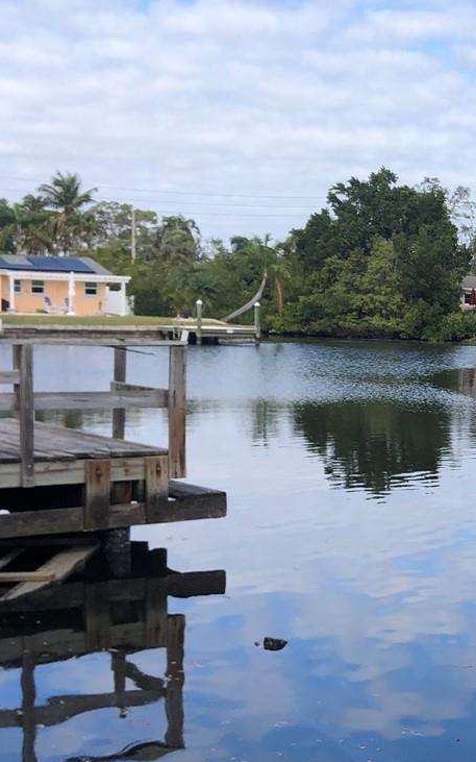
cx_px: 468
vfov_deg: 31.4
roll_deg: -1.1
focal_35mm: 65
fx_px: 1349
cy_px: 472
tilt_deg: -4.3
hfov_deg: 19.5
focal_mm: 3.99
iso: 20
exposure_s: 1/1453
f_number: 1.8
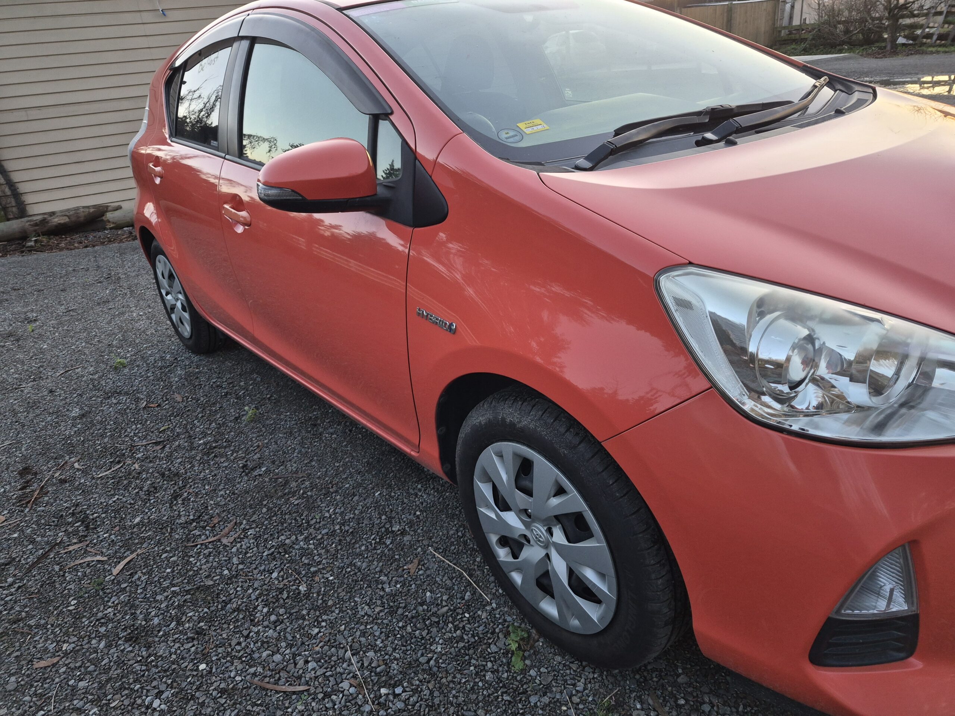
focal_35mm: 23
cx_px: 478
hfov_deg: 73.9
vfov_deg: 58.9
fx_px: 635
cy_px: 358
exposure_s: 1/100
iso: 320
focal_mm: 5.4
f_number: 1.8
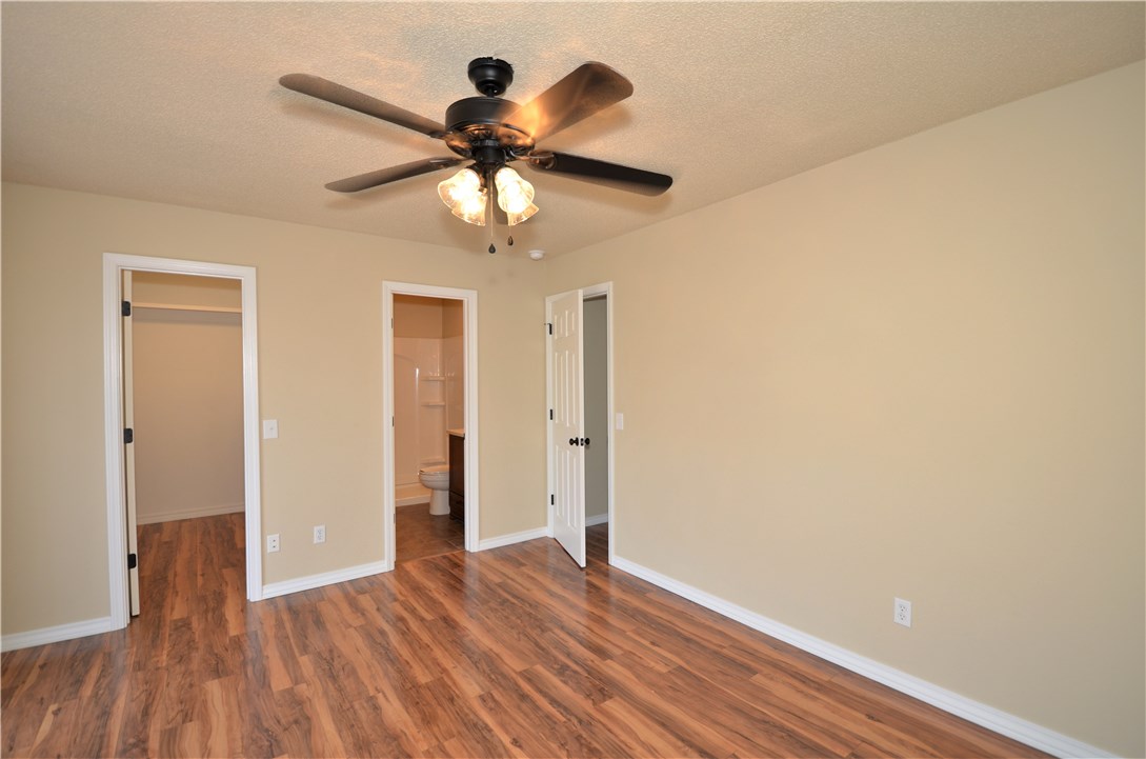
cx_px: 573
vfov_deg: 77.1
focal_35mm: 15
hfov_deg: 100.5
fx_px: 476
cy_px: 380
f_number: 4
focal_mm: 10
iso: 320
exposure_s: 1/60
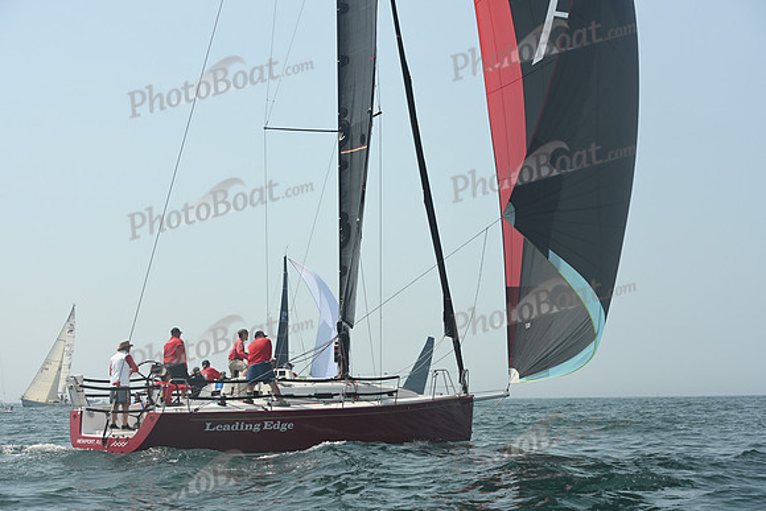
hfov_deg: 28.8
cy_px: 256
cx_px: 383
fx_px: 1490
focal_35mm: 70
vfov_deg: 19.5
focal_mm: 70
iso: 320
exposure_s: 1/1250
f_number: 8
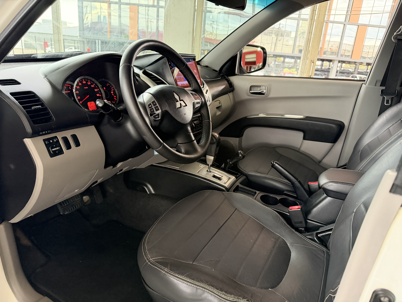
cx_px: 201
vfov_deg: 56.8
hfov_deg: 71.6
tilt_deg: -19.6
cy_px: 151
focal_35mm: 24
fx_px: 279
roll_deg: -3.9
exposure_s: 1/60
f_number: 1.78
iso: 640
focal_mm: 6.76
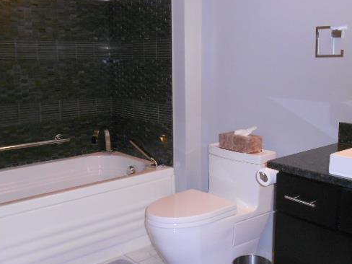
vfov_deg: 34.3
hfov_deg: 44.8
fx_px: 427
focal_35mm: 42
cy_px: 124
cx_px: 190
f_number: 3.6
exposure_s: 1/30
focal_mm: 5.8
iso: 320
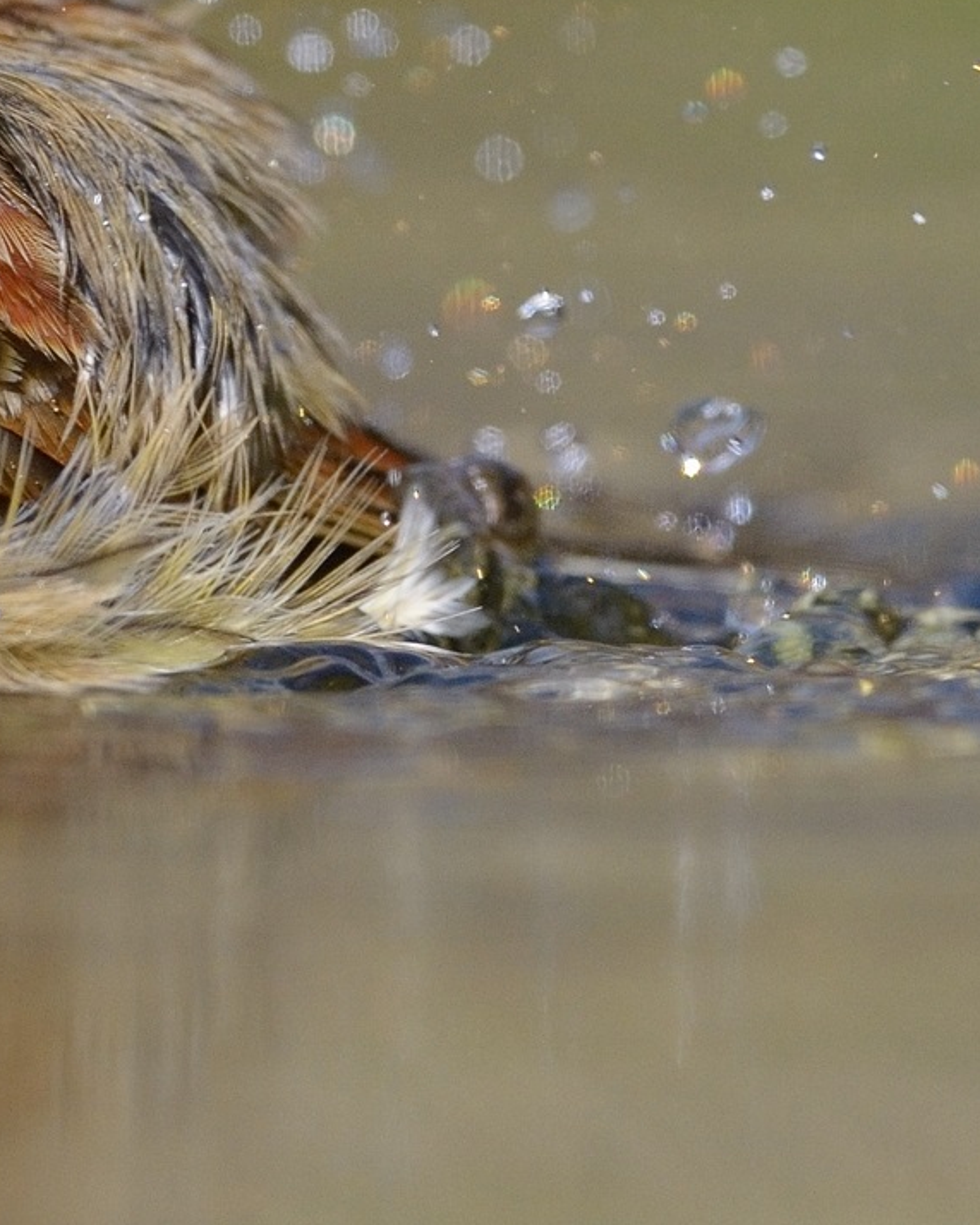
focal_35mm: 1893
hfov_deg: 0.8
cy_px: 387
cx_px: -458
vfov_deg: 1.0
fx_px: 68646
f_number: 5.6
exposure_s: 1/2000
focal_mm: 600
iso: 2000
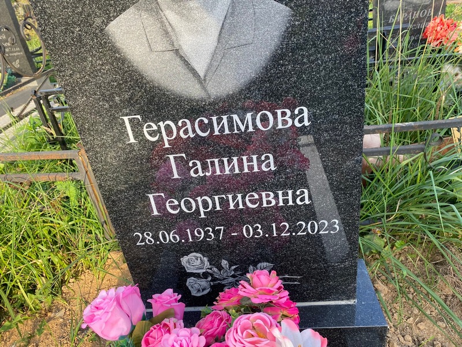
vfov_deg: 53.1
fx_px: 347
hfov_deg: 67.3
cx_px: 231
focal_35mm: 26
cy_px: 174
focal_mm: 4.25
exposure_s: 1/253
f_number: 1.8
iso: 32
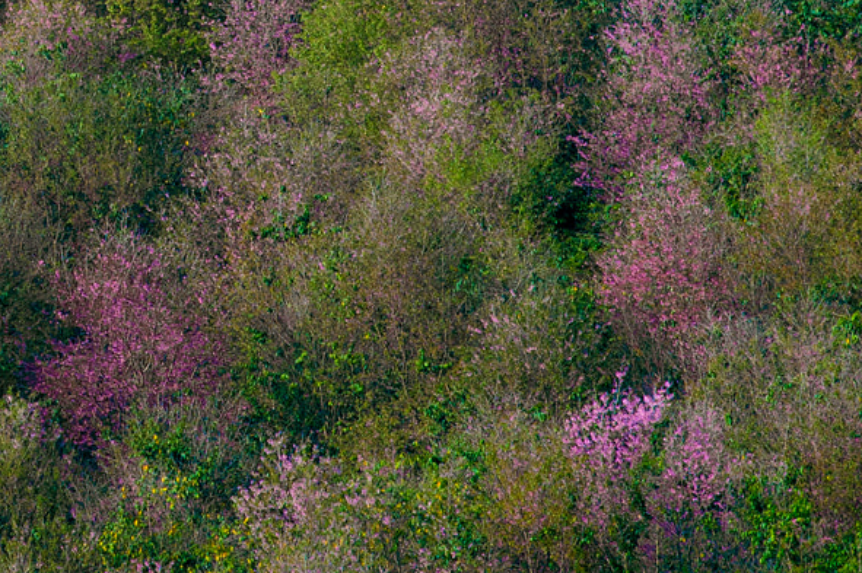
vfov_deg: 2.6
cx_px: -197
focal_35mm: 537
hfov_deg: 3.8
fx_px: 12847
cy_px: -304
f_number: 11
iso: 800
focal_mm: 155
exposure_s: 1/250
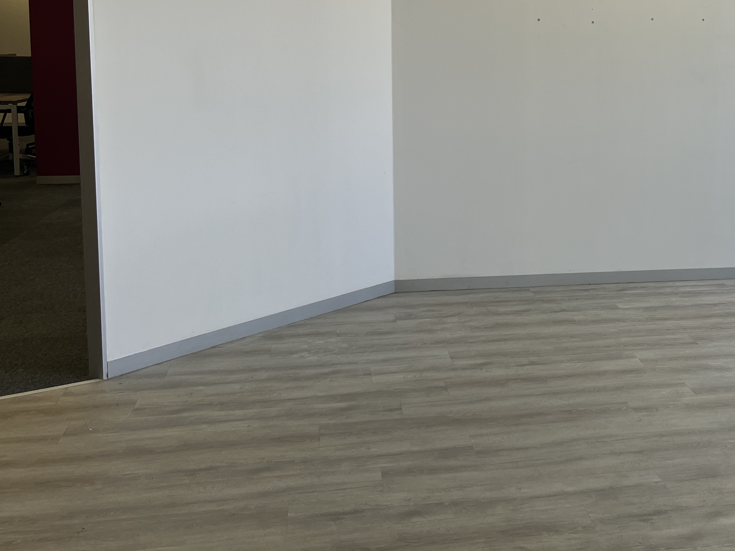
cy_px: 187
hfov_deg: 36.6
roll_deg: -2.3
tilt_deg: -8.2
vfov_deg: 28.9
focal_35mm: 50
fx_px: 1061
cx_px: 613
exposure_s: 1/246
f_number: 1.6
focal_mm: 5.1
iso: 40
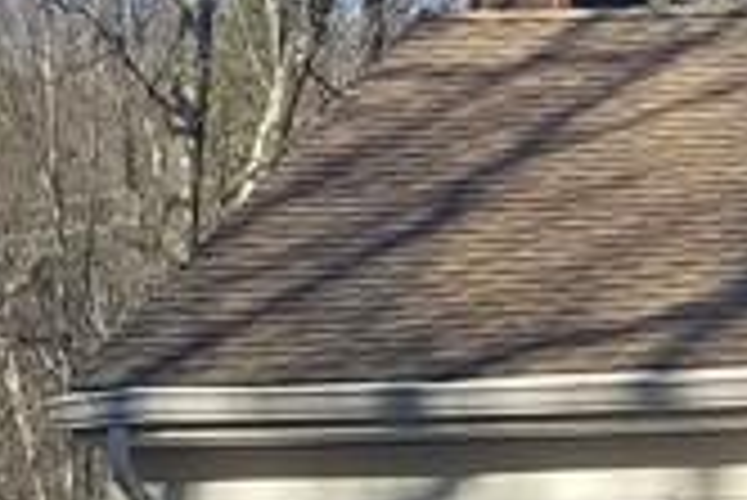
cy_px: 1239
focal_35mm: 167
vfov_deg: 7.6
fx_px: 3468
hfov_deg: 11.8
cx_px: 1116
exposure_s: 1/1669
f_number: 1.7
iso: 50
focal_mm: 4.25
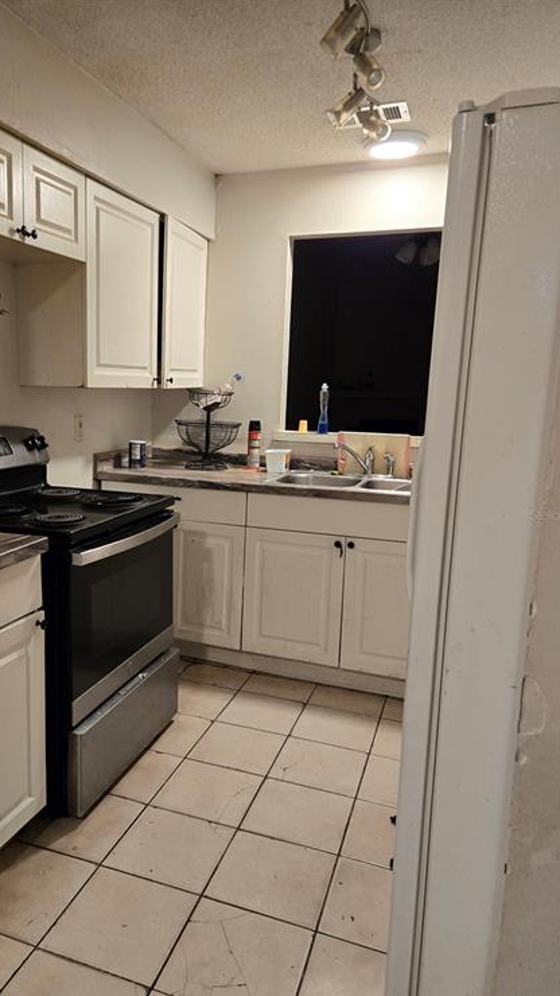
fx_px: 687
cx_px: 203
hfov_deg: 43.9
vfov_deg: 71.9
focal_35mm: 26
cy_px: 514
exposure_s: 1/120
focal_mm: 5.4
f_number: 1.8
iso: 400
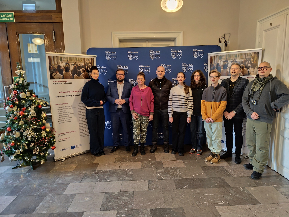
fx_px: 192
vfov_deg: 58.9
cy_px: 108
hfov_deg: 73.9
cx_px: 144
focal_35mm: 23
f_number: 1.65
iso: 2000
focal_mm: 6.14
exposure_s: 1/25
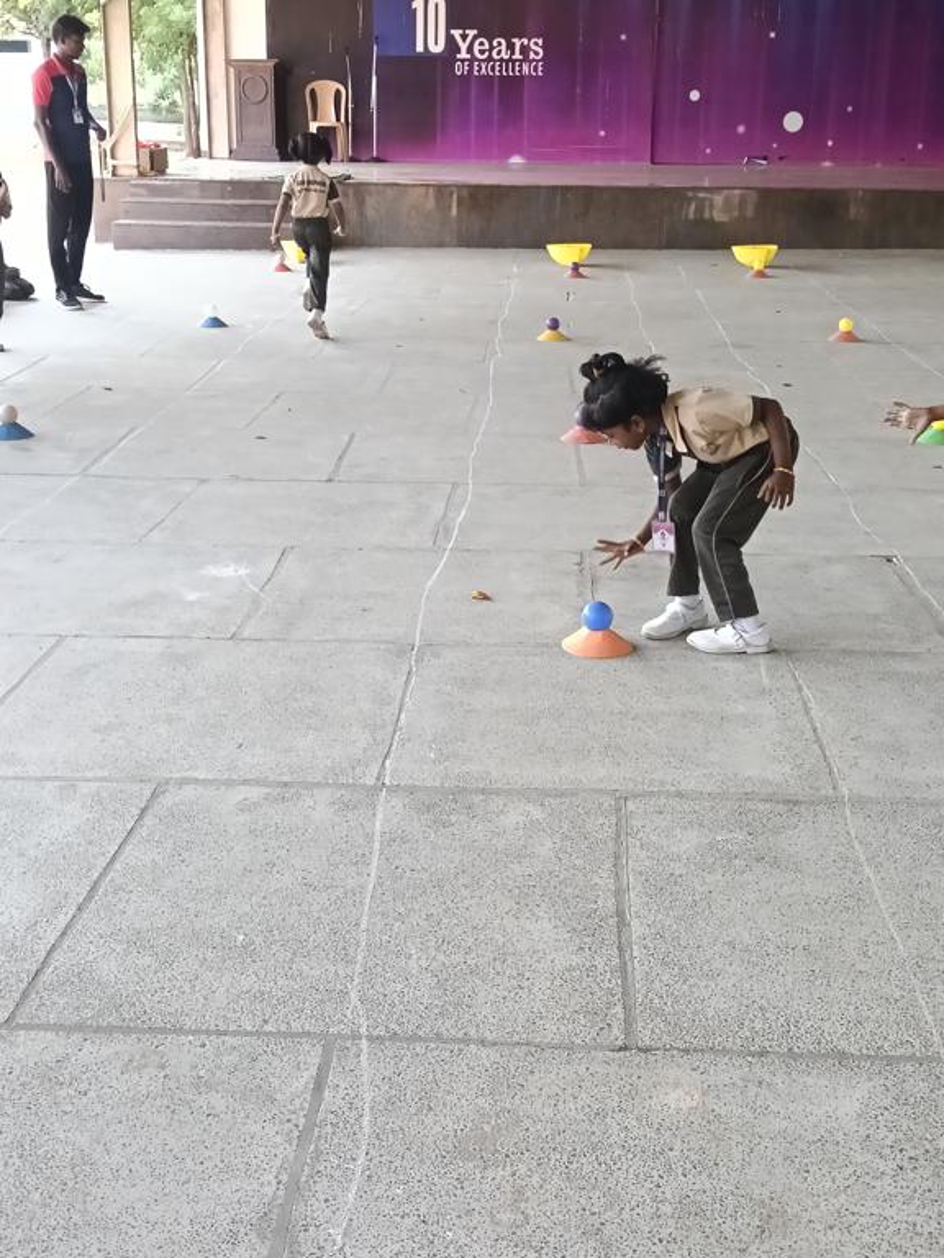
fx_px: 1527
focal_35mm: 42
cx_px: 472
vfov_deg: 44.8
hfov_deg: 34.3
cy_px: 629
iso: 800
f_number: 1.8
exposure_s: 1/240
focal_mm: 3.98
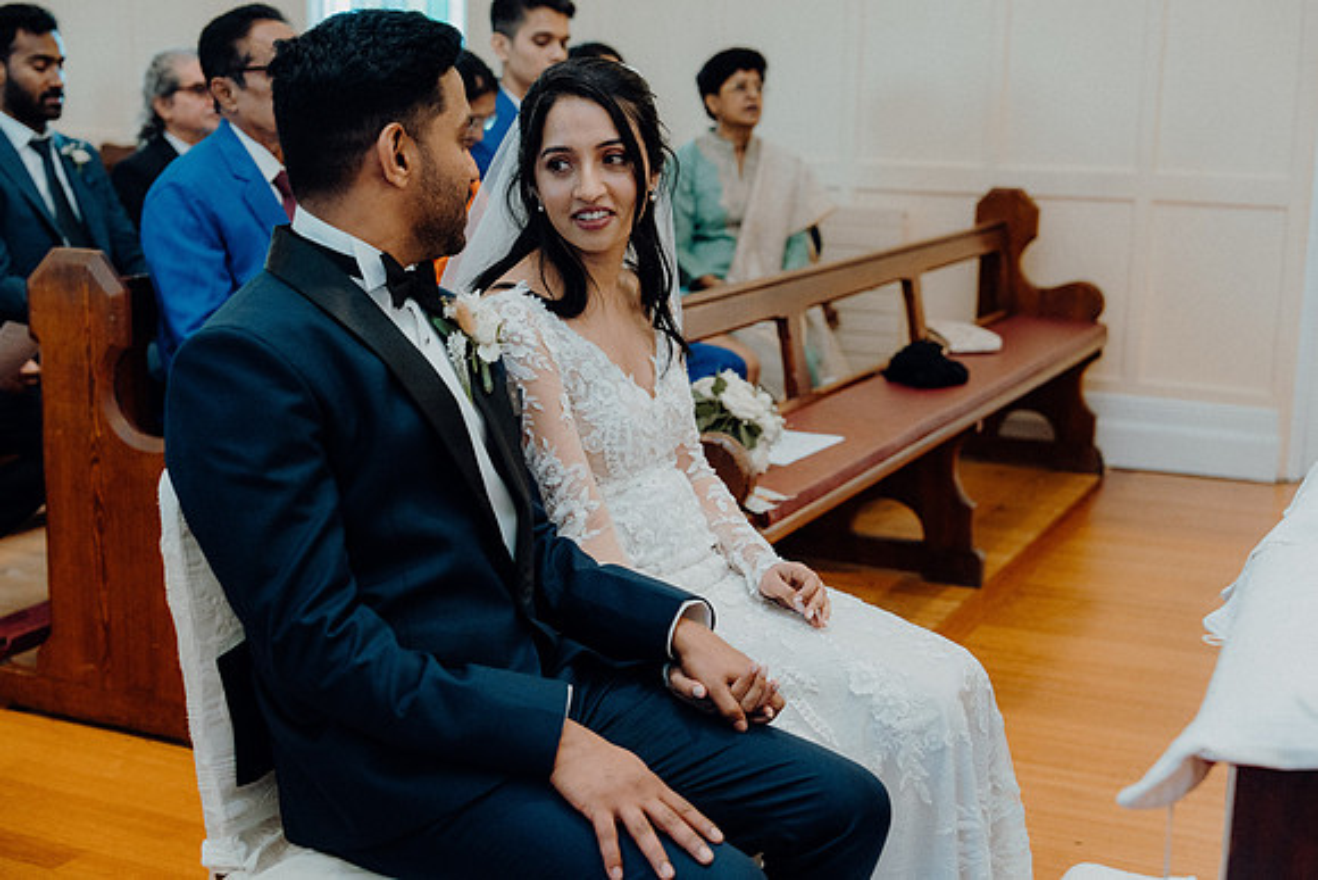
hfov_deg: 41.1
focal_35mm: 48
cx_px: 659
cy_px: 440
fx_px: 1758
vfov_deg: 28.1
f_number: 3.5
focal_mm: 48
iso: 2500
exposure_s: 1/250
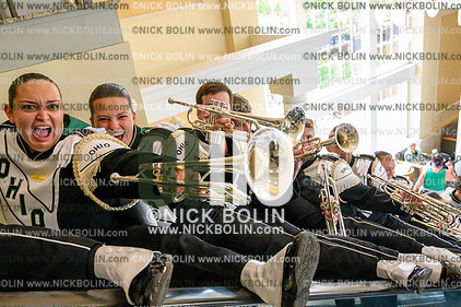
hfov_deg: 57.2
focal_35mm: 33
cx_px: 215
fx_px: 422
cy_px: 182
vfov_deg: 39.8
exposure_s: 1/800
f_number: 4
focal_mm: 24
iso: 6400
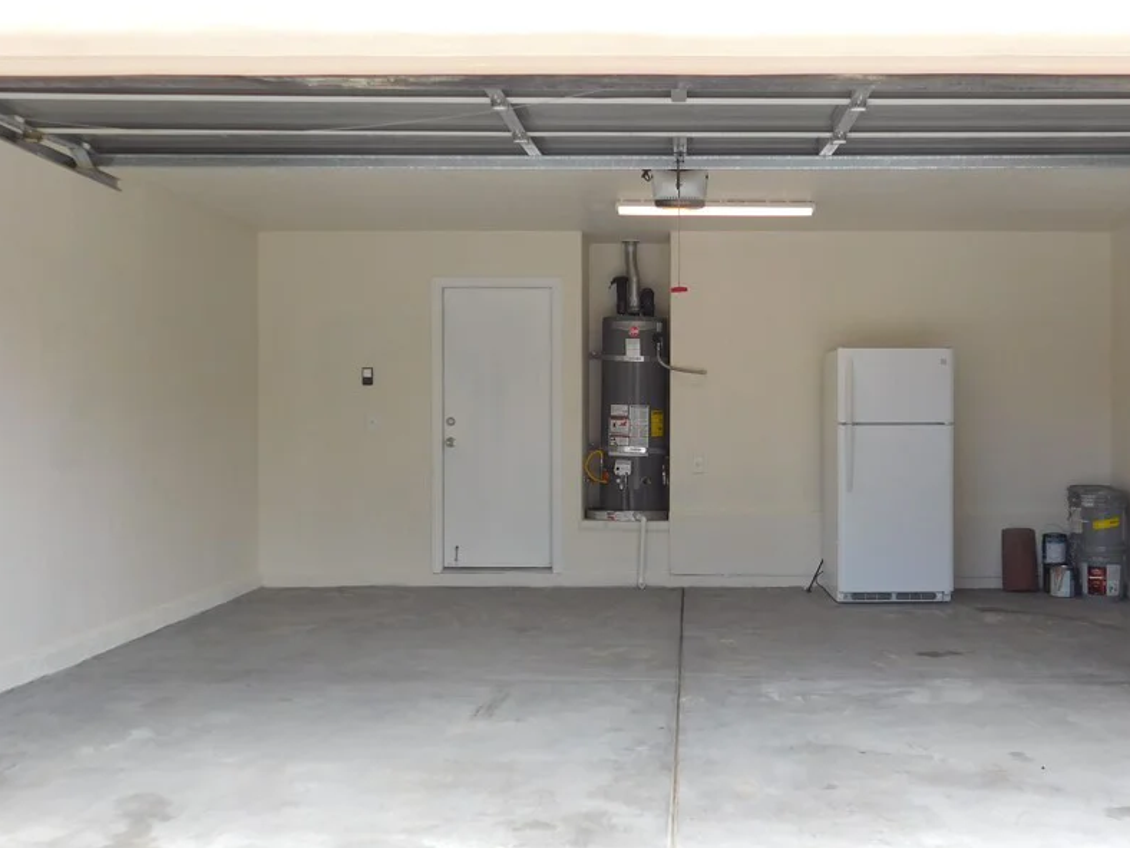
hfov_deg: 47.5
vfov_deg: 36.8
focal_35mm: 39
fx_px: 1273
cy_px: 419
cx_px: 685
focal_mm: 5.3
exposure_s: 1/250
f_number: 3.2
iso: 125
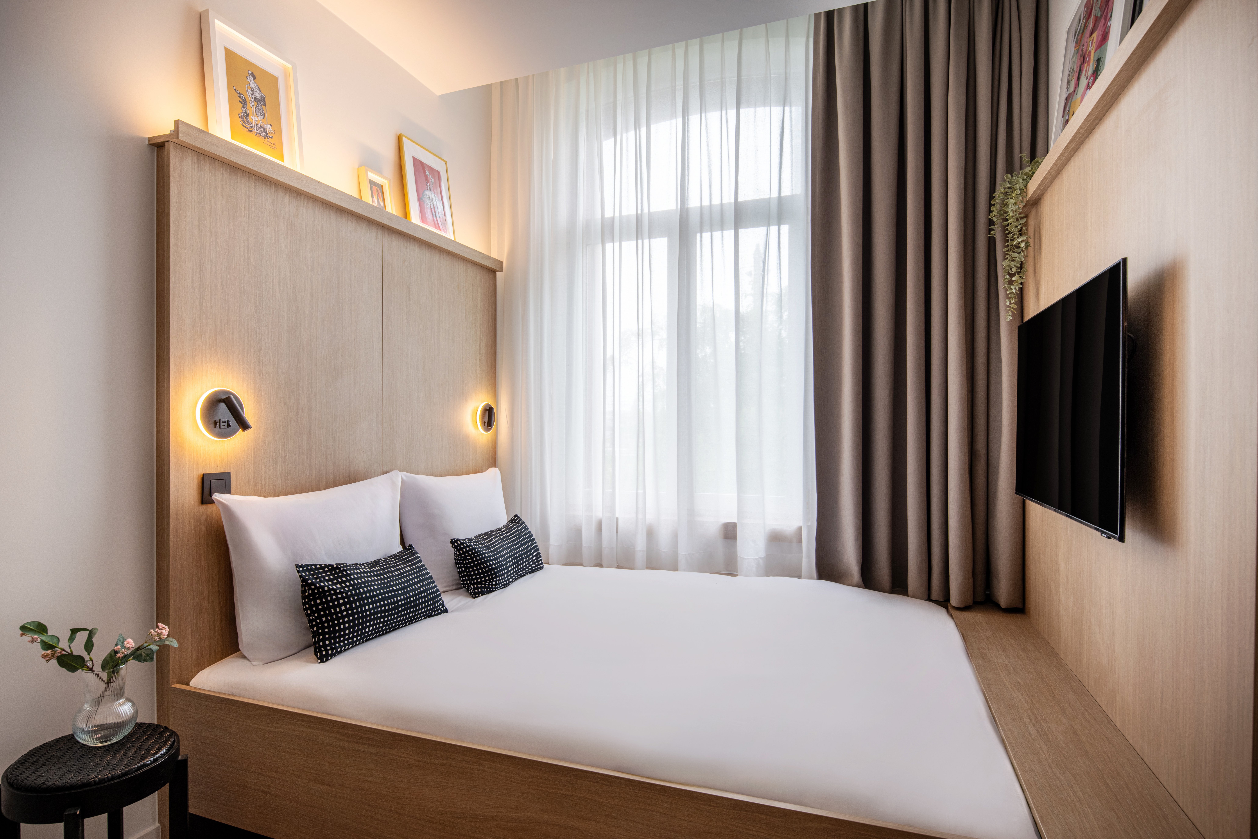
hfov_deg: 86.9
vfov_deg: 64.6
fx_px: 664
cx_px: 629
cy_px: 420
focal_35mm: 19
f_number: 11
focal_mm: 19
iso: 125
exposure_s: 1/13
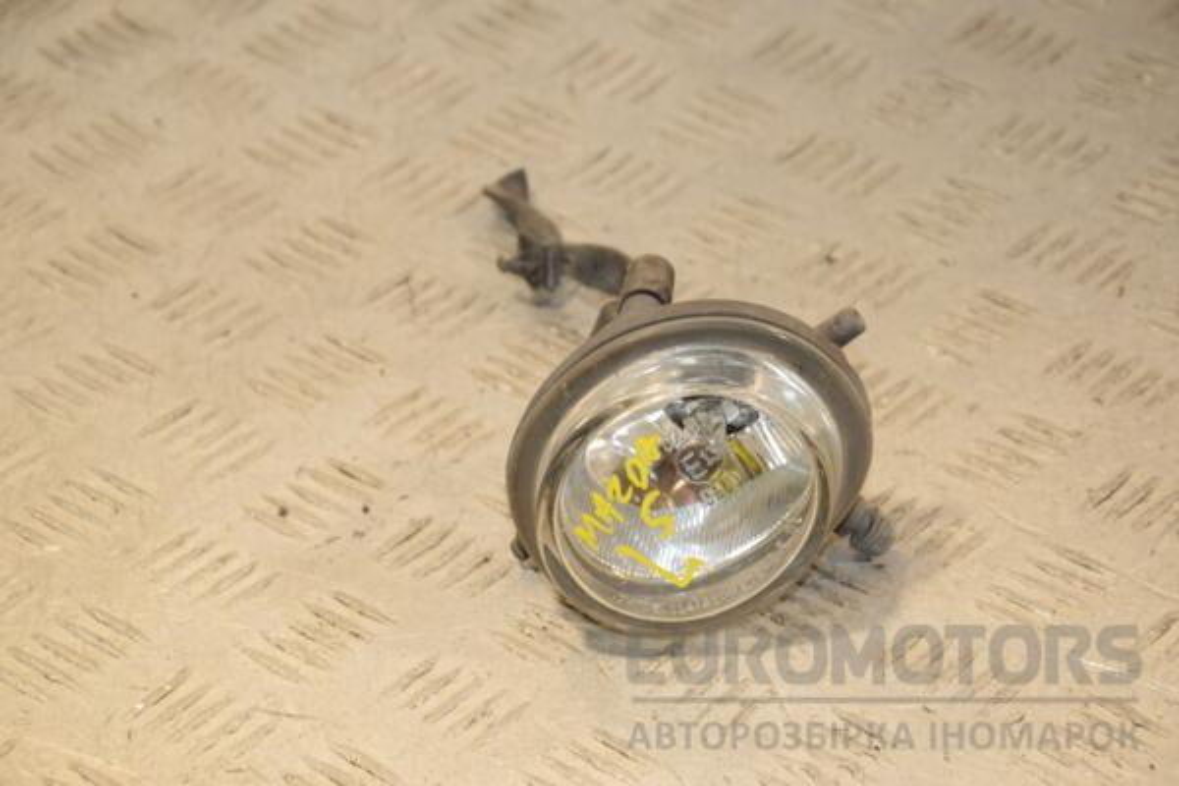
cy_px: 393
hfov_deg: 16.1
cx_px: 590
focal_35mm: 128
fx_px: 4175
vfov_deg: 10.8
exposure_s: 1/200
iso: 800
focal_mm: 85
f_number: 8
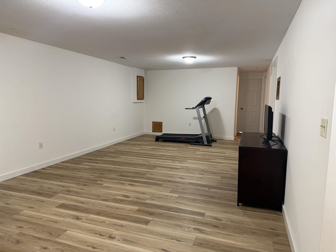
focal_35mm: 24
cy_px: 126
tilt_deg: -7.0
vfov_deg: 56.8
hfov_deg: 71.6
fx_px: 233
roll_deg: -1.8
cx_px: 168
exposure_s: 1/60
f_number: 1.78
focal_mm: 6.76
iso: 250
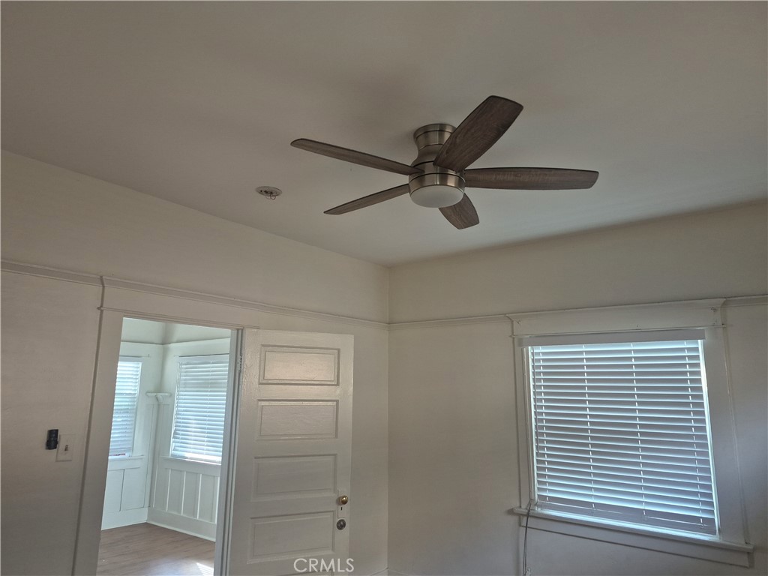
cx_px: 384
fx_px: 510
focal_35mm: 23
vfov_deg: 58.9
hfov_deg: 73.9
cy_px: 288
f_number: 1.8
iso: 200
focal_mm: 5.4
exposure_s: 1/120
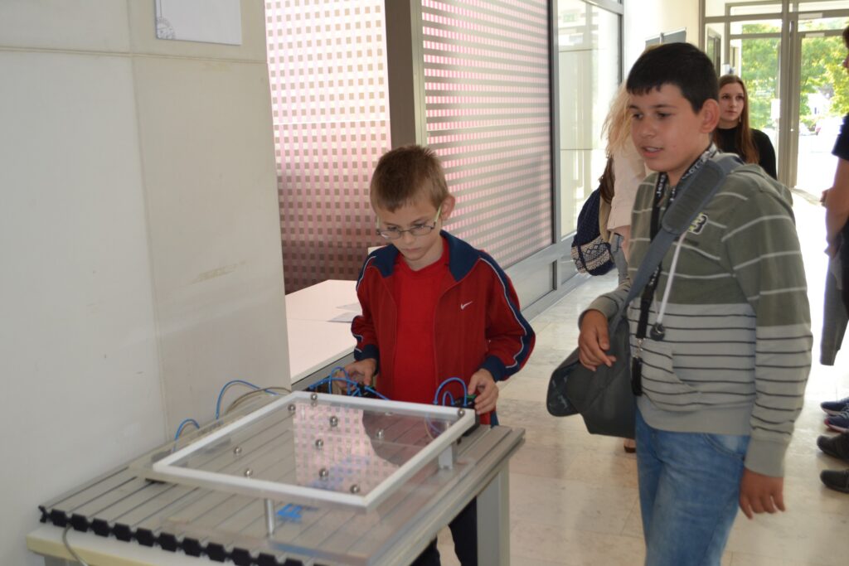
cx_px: 424
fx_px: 849
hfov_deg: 53.1
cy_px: 283
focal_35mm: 36
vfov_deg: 36.9
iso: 400
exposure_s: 1/60
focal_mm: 24
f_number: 4
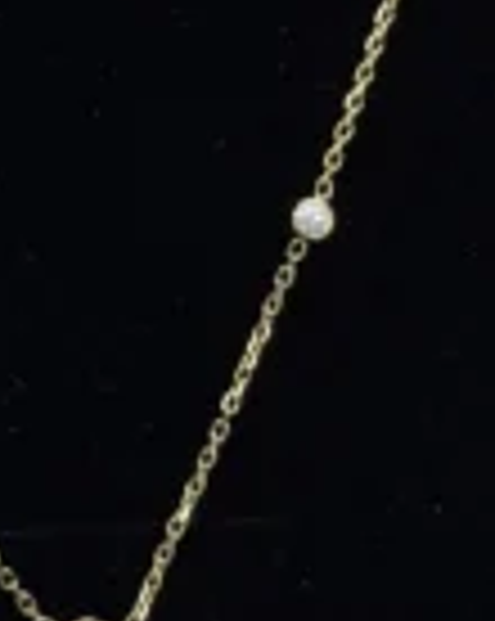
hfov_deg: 11.2
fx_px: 2496
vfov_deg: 14.2
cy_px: 279
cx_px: 18
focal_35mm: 136
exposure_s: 1/328
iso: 64
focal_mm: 6.76
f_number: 1.78
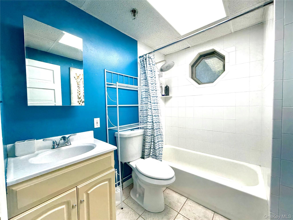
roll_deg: +1.4
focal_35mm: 14
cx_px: 146
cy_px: 110
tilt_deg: -1.1
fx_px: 119
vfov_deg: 85.7
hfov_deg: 102.1
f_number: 2.2
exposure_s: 1/120
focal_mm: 2.22
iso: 100
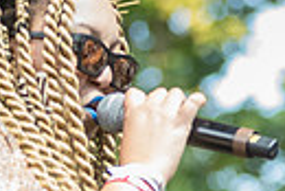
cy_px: 350
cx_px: 346
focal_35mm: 498
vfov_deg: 2.8
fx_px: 3947
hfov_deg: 4.1
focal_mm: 112
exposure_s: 1/400
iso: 2000
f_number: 3.5
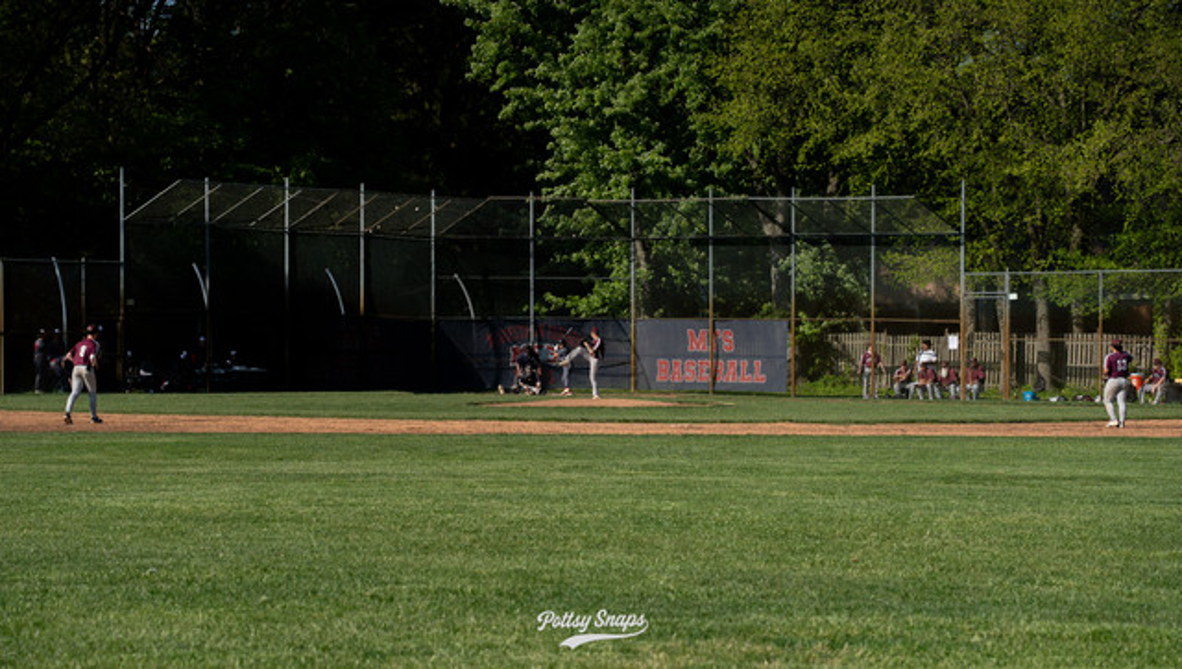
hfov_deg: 19.9
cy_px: 364
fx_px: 3365
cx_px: 585
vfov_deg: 11.3
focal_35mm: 107
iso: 1000
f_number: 5.6
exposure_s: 1/8000
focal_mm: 98
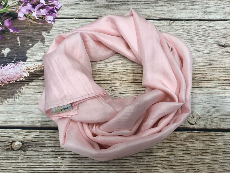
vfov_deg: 49.7
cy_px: 86
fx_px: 186
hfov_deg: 63.4
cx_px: 115
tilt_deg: -70.7
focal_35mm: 28
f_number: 1.8
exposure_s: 1/20
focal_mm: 3.99
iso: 40
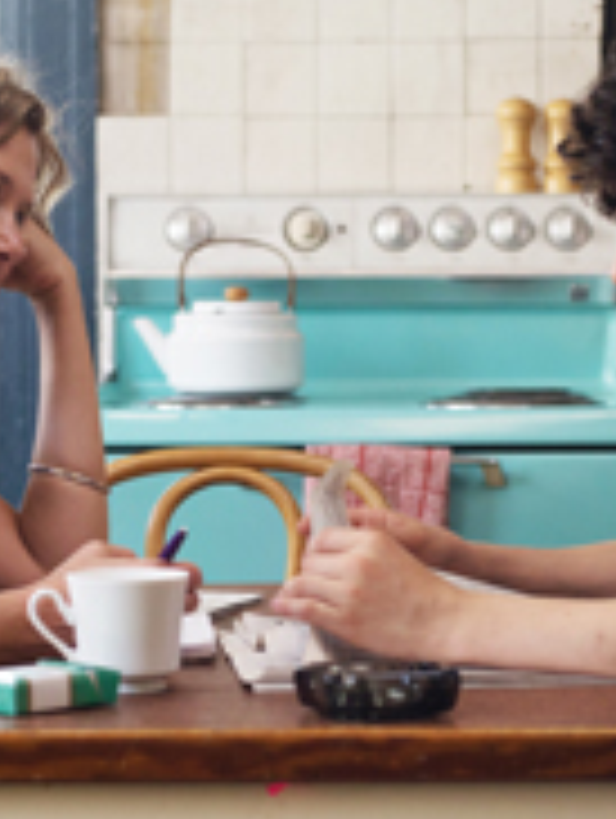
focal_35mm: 132
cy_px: 590
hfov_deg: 11.3
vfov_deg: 14.9
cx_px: 292
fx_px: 3125
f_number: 4
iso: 800
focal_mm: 50
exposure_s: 1/100
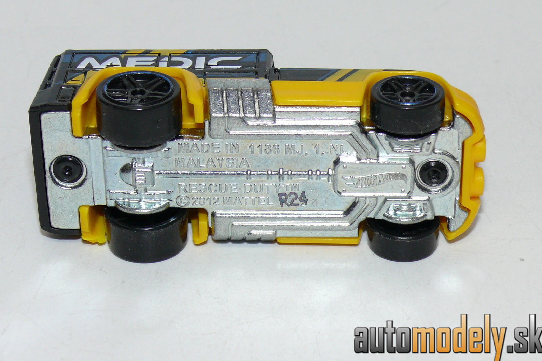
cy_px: 158
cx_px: 272
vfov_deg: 12.7
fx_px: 1626
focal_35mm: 108
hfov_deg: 18.9
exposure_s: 1/30
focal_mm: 13.5
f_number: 4
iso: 100
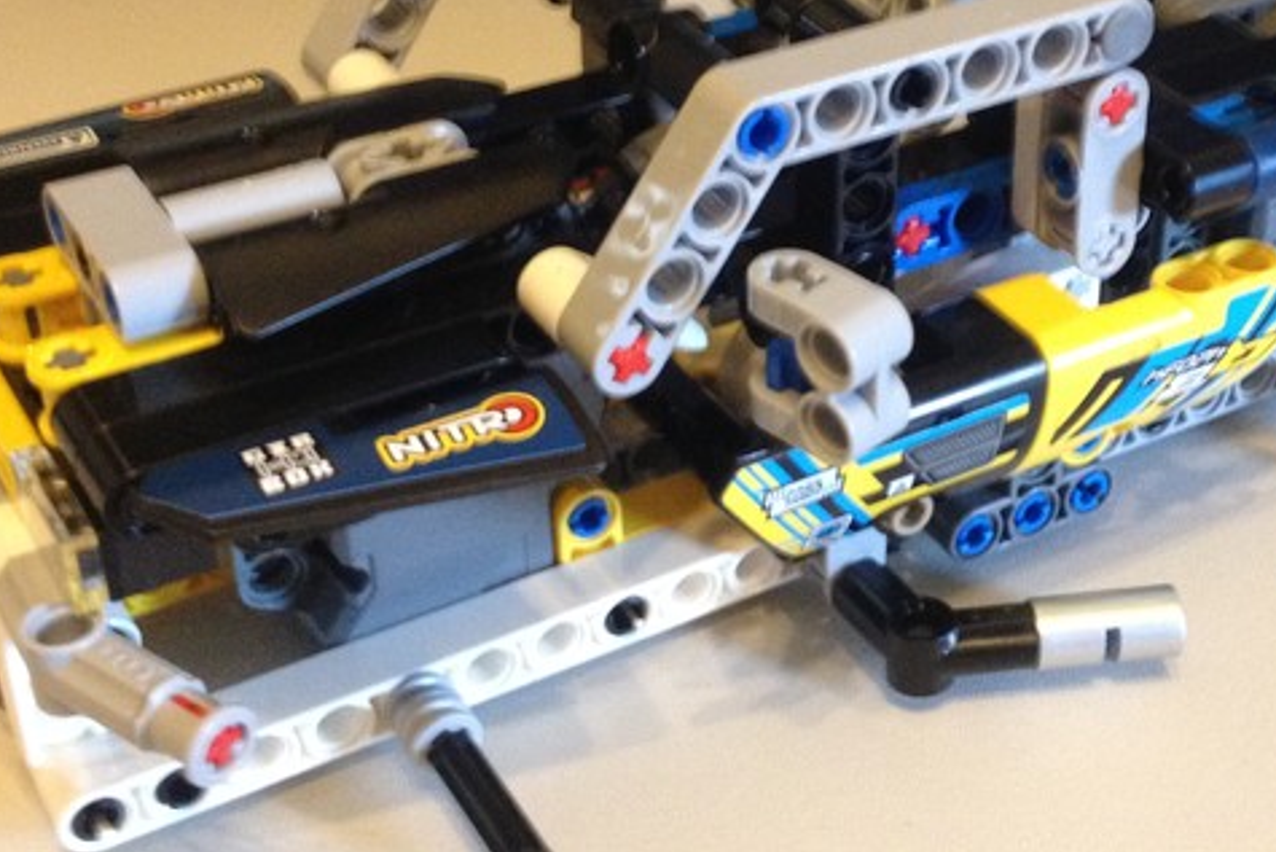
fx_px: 2446
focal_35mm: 69
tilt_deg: -32.5
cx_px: 892
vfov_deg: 19.7
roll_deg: -2.4
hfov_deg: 29.0
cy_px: 343
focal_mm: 4.28
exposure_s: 1/20
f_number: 2.4
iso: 320
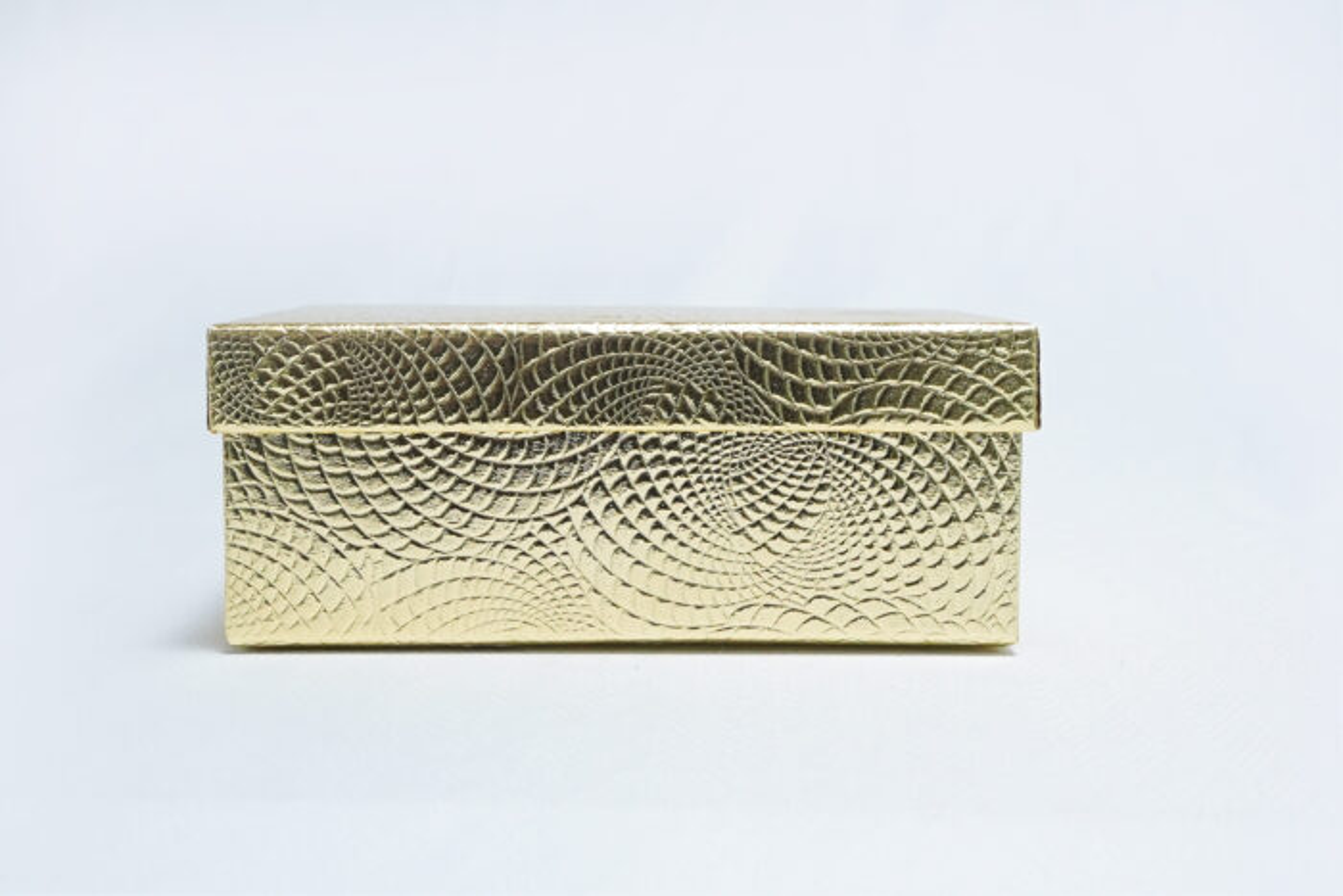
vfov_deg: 26.0
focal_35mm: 52
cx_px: 672
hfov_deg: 38.2
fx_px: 1940
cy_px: 448
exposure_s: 1/160
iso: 2500
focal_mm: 35
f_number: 9
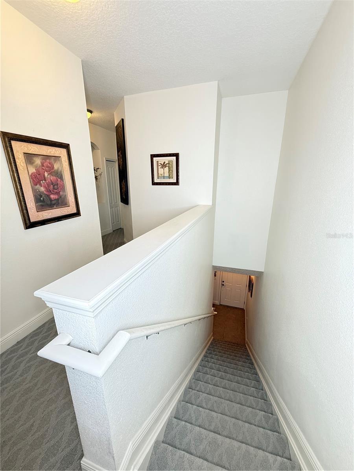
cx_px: 177
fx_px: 191
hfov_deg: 85.7
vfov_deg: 102.1
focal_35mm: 14
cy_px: 236
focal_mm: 2.22
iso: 200
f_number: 2.2
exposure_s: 1/60
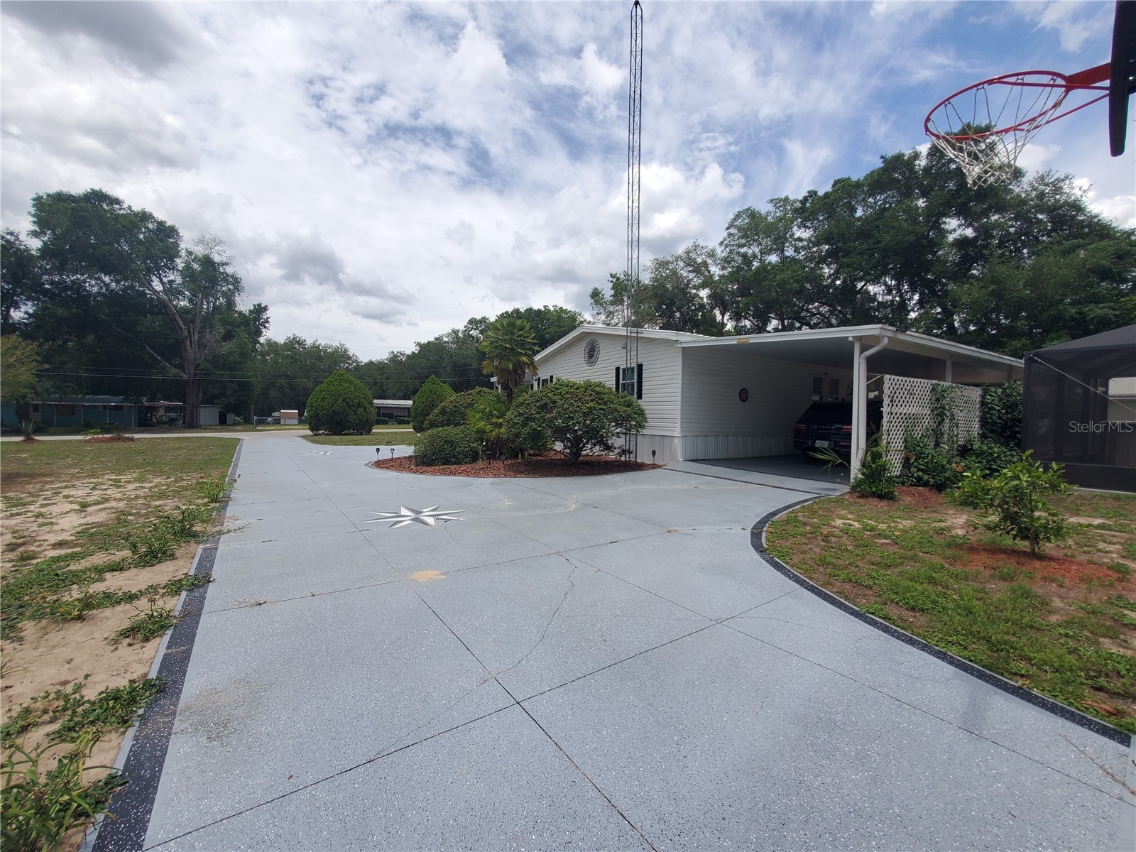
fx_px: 427
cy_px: 426
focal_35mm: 13
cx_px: 568
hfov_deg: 106.2
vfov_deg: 89.9
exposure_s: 1/1318
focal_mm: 1.8
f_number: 2.2
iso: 50
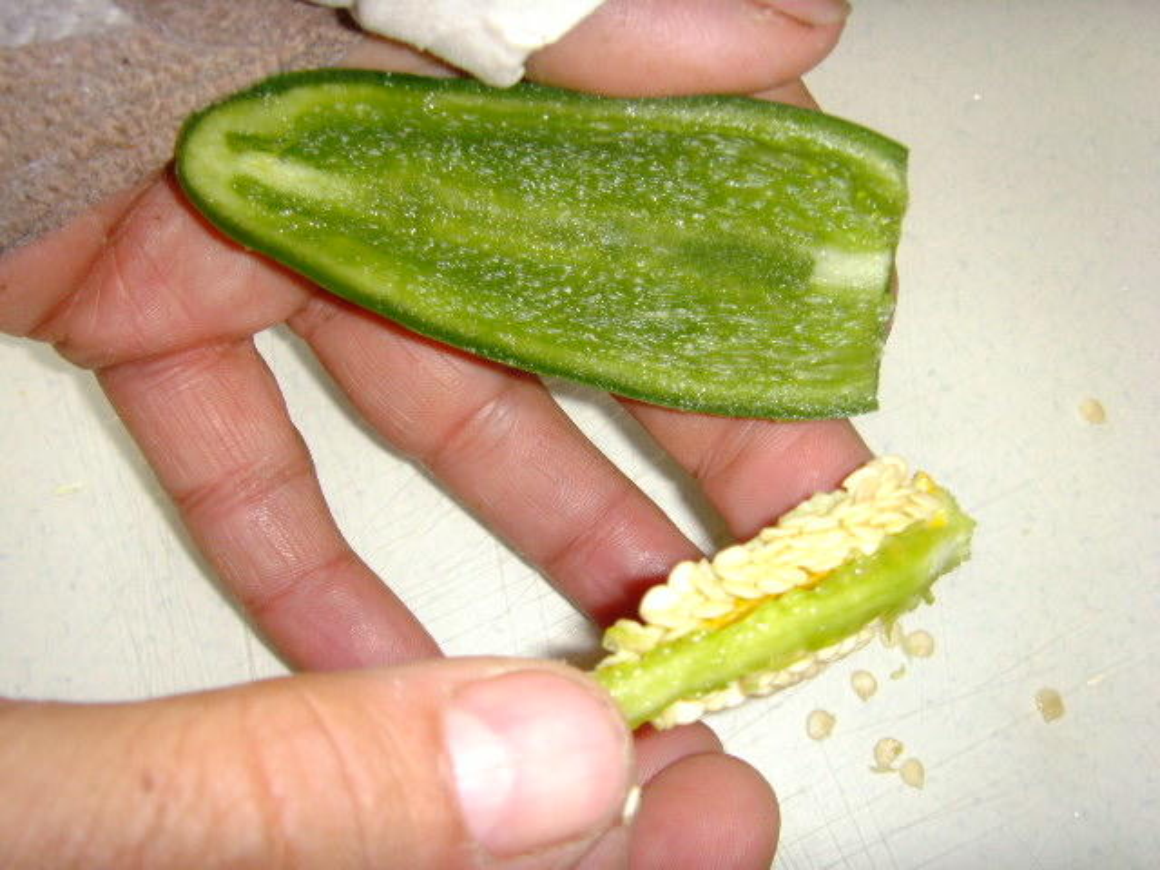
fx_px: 1307
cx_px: 580
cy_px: 435
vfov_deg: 36.8
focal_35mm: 39
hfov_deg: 47.9
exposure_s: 1/45
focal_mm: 6.6
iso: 200
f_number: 3.5
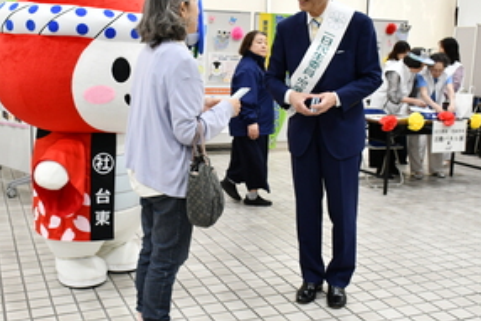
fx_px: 588
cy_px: 143
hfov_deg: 44.5
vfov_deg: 30.5
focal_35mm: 44
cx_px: 225
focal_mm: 20
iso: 1600
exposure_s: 1/160
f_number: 6.3
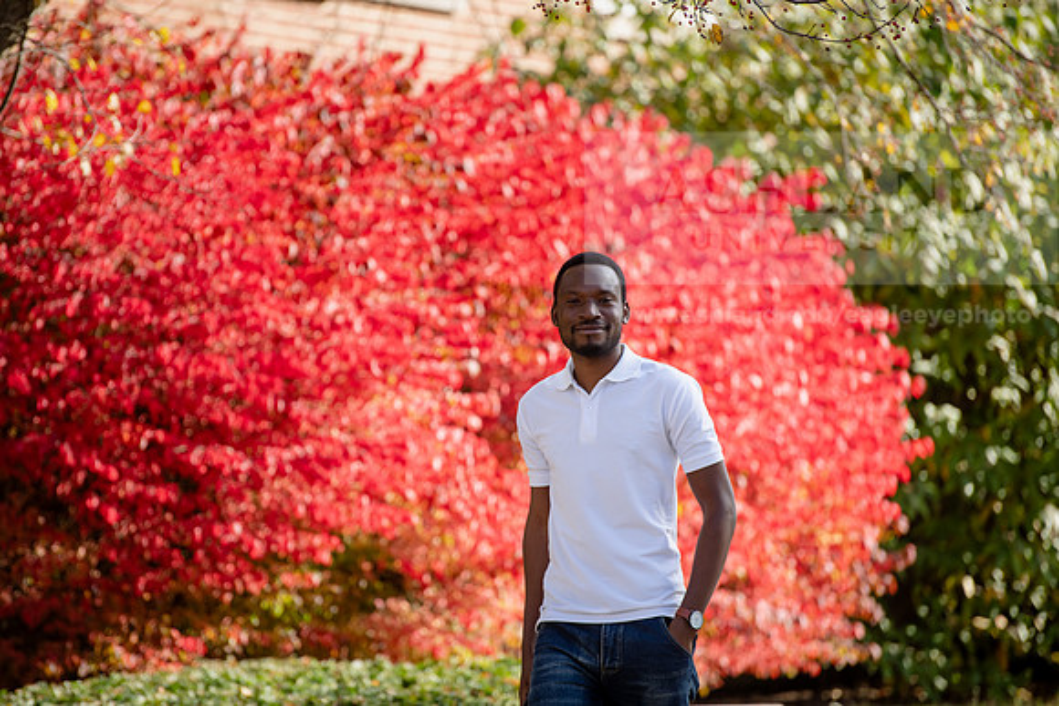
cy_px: 353
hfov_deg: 10.3
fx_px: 5884
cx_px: 530
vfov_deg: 6.9
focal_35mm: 200
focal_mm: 200
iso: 160
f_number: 3.5
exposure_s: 1/400
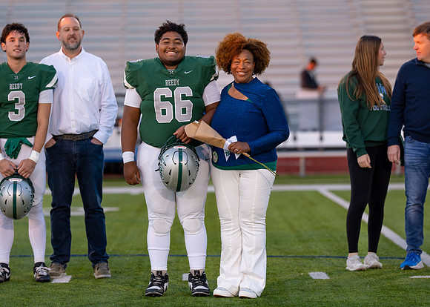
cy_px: 126
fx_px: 2369
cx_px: 211
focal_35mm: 194
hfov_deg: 10.4
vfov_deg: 7.4
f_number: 2.2
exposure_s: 1/500
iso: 320
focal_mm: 135
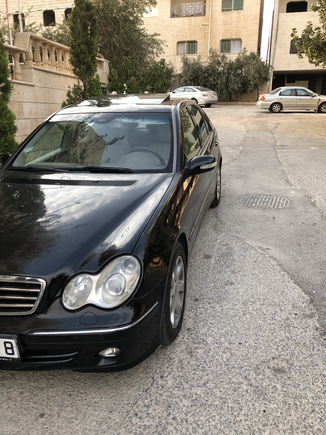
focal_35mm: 28
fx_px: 352
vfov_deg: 63.4
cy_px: 218
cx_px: 163
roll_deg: +1.3
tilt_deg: -15.9
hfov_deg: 49.7
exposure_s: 1/131
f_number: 1.8
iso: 20
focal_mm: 3.99
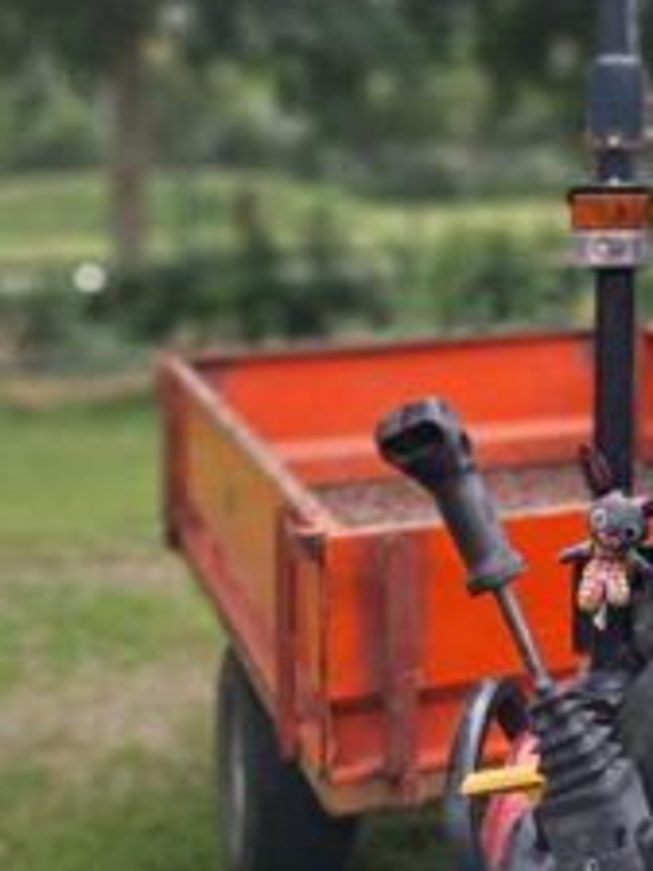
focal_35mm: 77
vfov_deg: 24.7
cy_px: 101
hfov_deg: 18.1
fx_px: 1937
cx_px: 808
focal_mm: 4
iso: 50
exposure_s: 1/139
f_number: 1.8
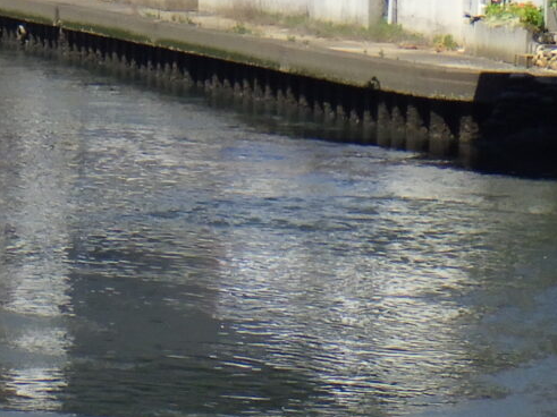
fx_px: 4279
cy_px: 51
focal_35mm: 266
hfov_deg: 7.4
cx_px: -166
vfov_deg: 5.6
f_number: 5.3
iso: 125
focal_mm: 9.1
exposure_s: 1/500
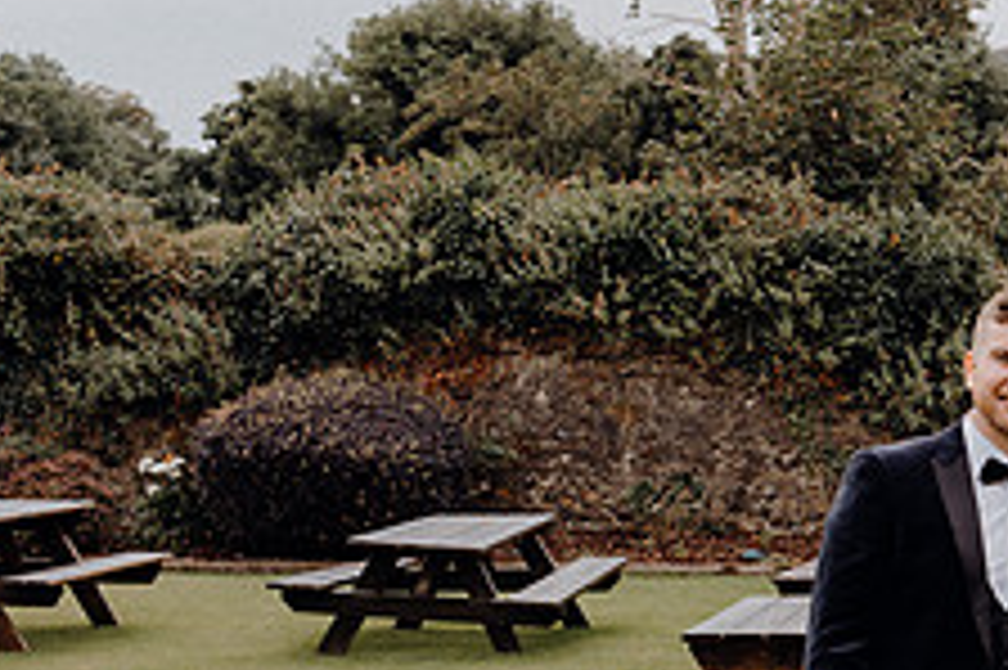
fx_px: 2686
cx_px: 1274
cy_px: 600
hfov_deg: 19.7
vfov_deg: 14.1
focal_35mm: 96
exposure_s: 1/160
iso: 125
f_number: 6.3
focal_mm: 37
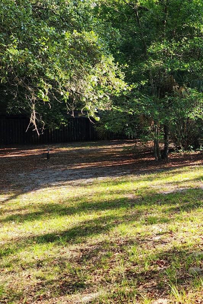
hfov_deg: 24.3
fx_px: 406
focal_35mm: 48
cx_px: 269
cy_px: 122
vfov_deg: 40.9
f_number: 1.8
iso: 25
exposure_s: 1/180
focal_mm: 6.4
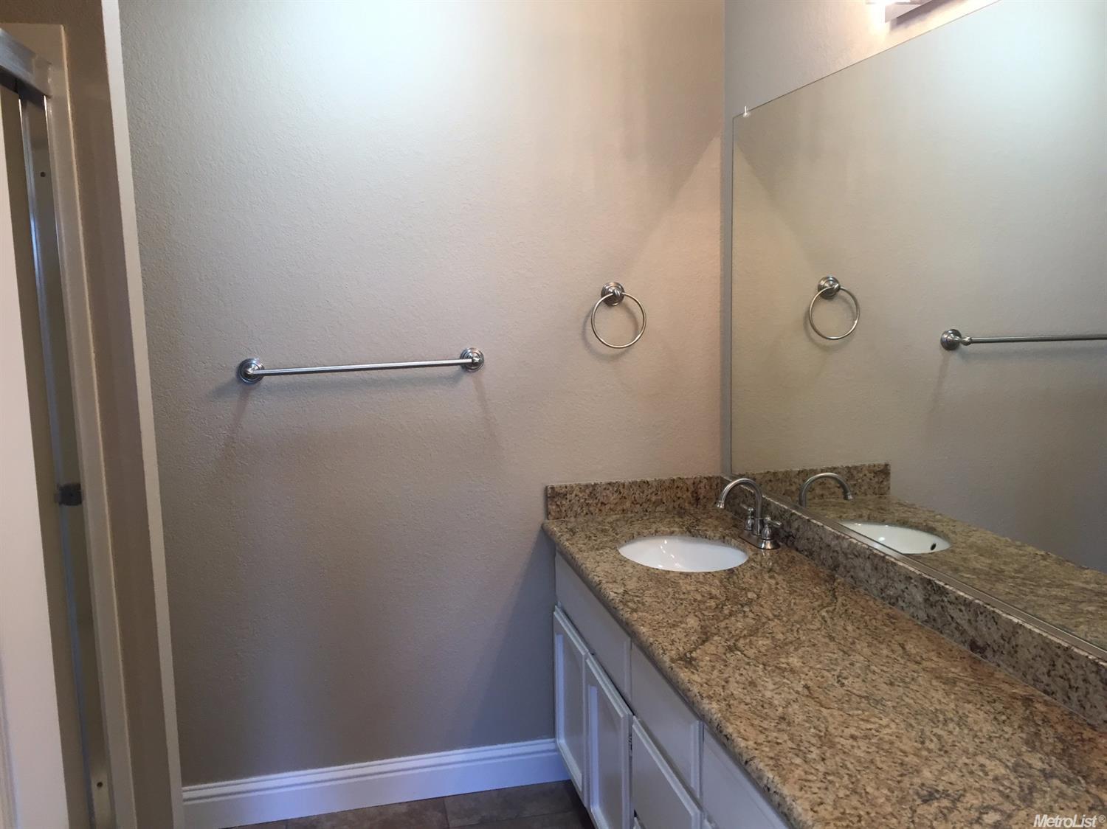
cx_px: 554
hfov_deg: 61.7
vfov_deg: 48.2
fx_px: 927
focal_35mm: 29
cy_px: 414
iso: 32
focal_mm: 4.15
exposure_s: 1/30
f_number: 2.2
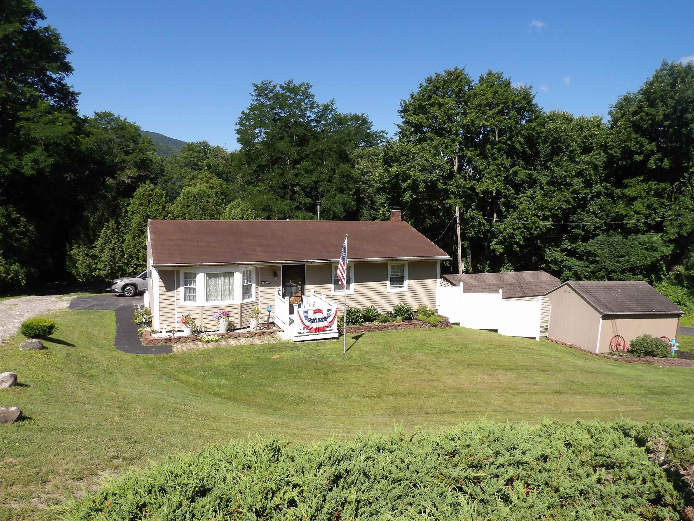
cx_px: 347
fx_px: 481
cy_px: 260
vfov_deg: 56.8
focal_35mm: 24
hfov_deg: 71.6
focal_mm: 4.3
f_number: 4.6
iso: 100
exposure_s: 1/489
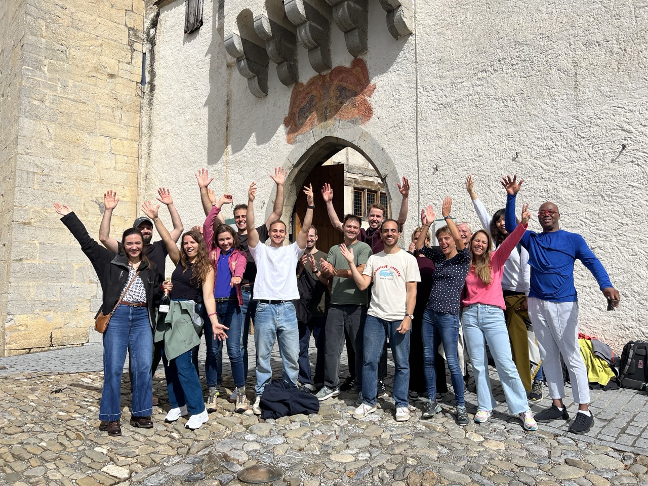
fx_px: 487
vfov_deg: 53.1
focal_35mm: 26
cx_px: 324
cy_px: 243
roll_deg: -0.5
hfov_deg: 67.3
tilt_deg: +10.1
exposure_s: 1/8696
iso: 50
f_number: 1.5
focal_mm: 5.7
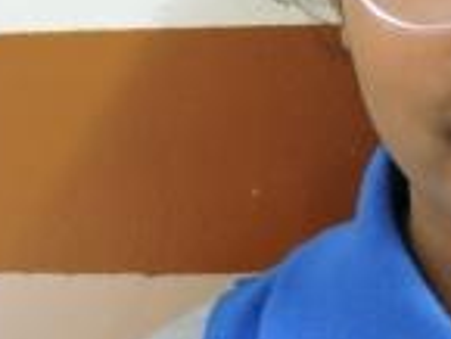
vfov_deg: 11.0
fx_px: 1734
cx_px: 501
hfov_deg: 14.5
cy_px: -9
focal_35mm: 133
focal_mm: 7.7
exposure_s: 1/13
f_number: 3.4
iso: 640
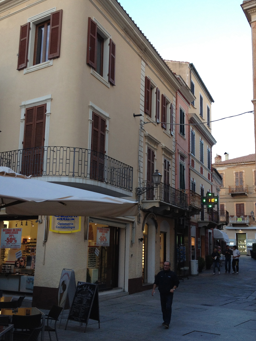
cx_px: 137
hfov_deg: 32.9
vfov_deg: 42.9
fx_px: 434
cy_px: 178
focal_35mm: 44
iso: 80
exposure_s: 1/120
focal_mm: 4.28
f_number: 2.4
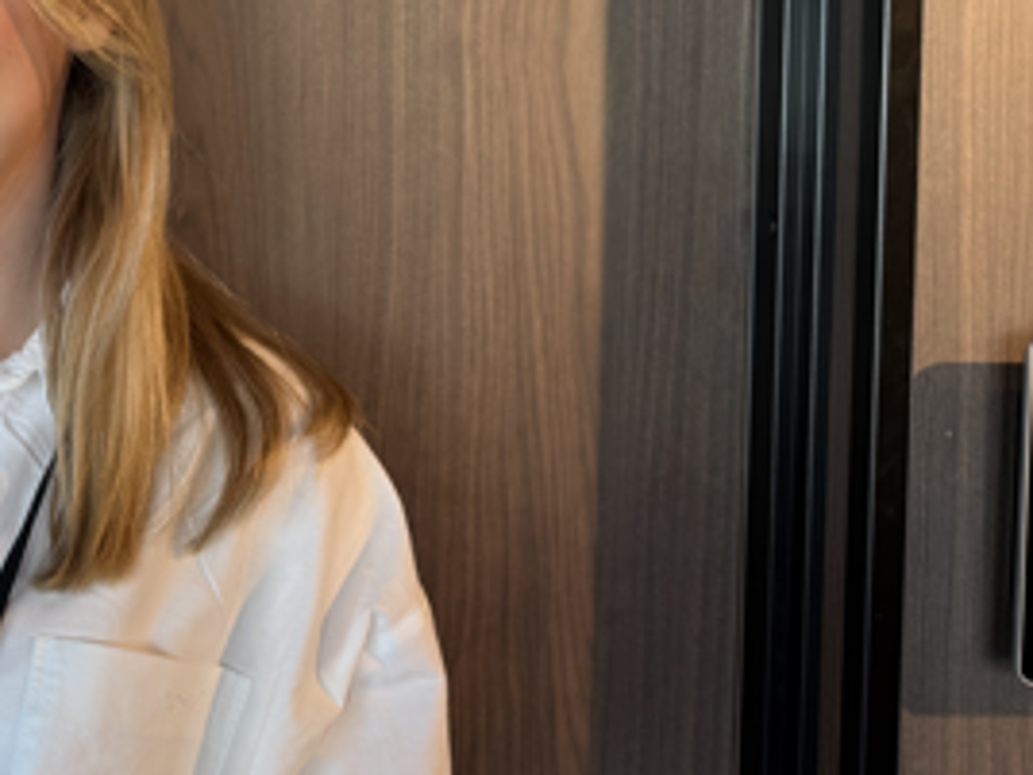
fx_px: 1552
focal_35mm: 52
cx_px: -64
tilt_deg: -2.2
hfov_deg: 32.9
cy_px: 197
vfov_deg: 27.7
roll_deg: -0.7
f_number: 1.78
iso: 64
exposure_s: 1/121
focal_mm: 6.76
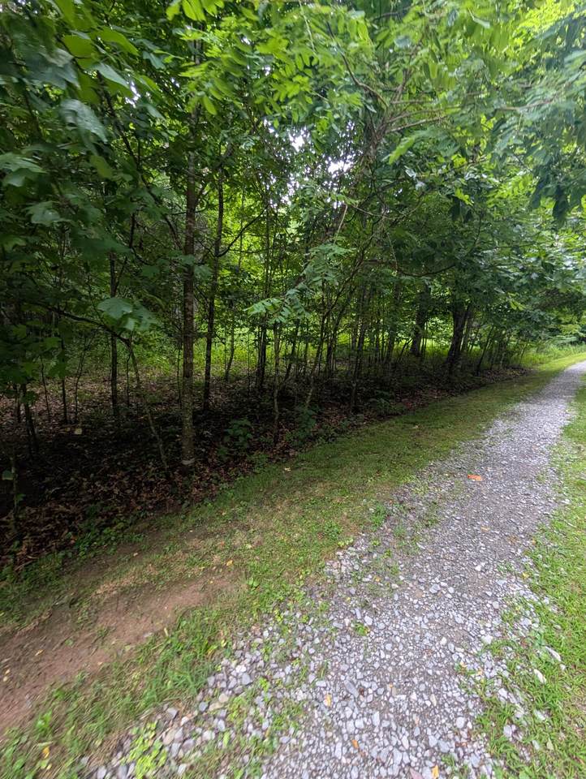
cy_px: 390
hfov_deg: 94.6
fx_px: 270
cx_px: 293
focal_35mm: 12
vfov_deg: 110.5
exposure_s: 1/112
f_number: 1.7
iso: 216
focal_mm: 2.02
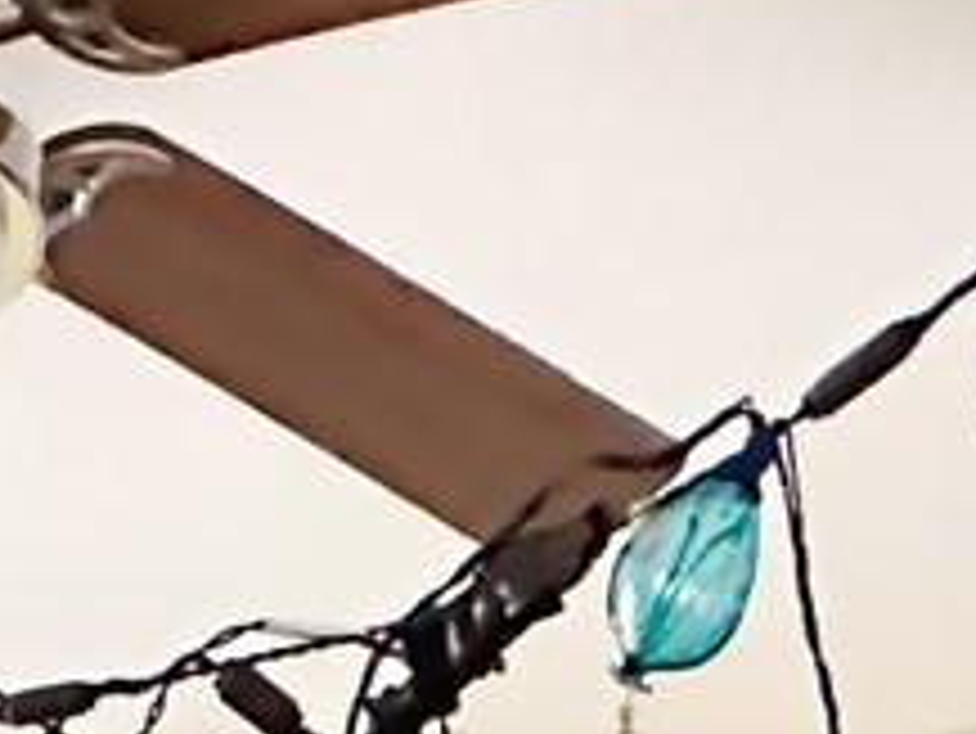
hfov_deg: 18.2
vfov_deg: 9.2
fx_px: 2906
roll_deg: +0.1
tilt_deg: -15.5
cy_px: 2576
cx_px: -157
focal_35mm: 103
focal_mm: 2.22
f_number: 2.2
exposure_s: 1/60
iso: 800
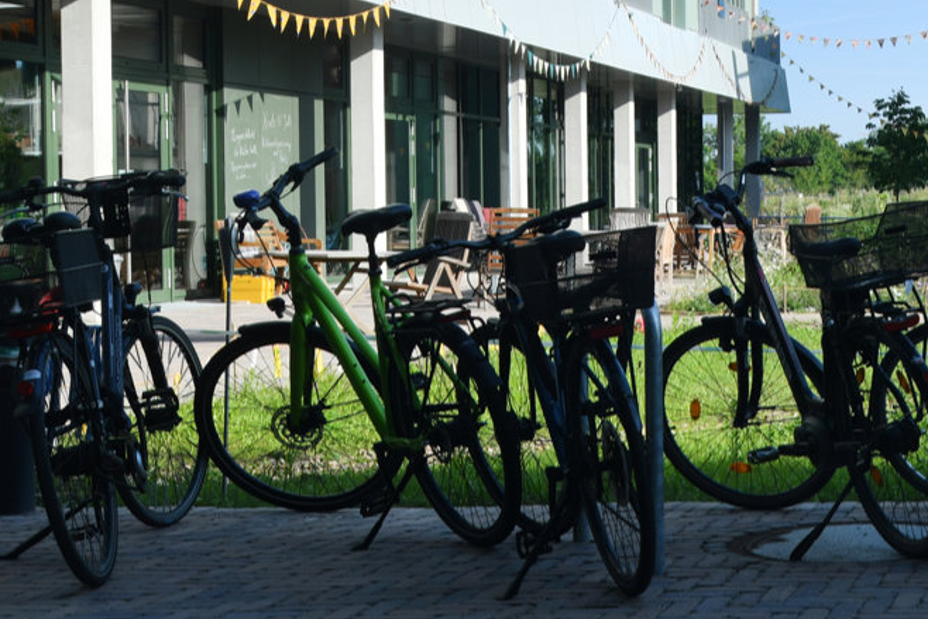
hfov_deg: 25.0
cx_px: 1114
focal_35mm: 73
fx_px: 1882
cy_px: -254
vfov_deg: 17.2
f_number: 11
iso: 100
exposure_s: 1/125
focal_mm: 24
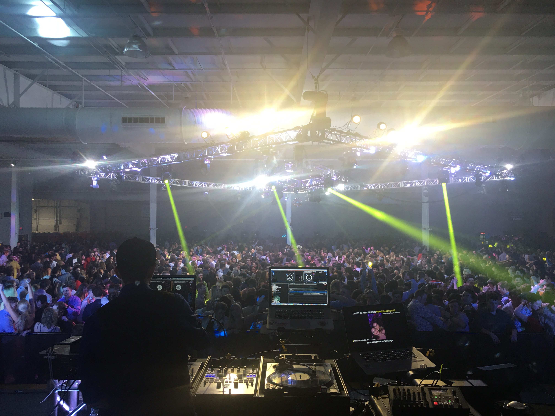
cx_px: 278
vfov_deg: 48.2
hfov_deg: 61.7
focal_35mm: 29
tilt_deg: +2.8
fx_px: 465
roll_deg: -0.8
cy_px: 208
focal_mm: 4.15
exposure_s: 1/15
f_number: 2.2
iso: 25
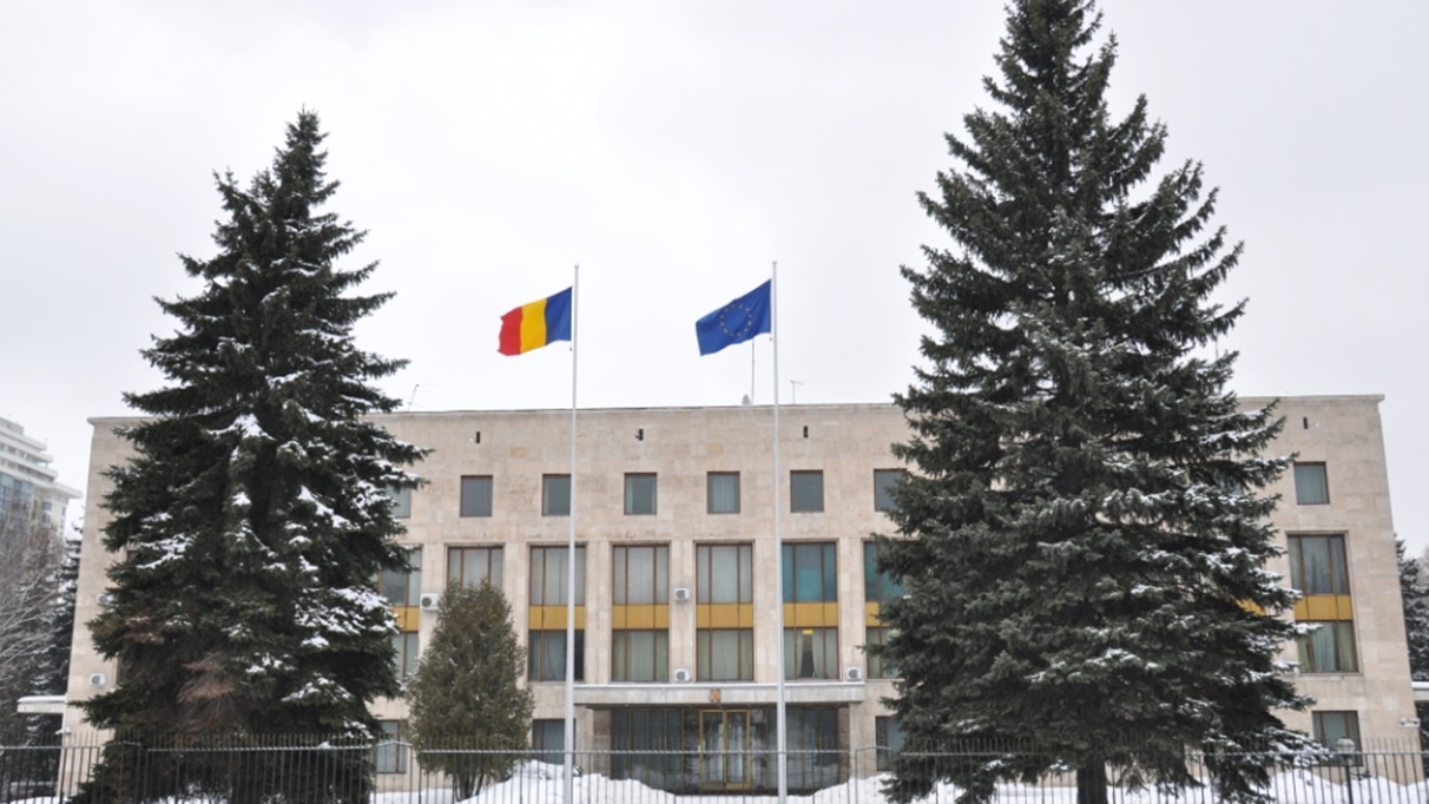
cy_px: 439
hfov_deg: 56.6
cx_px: 723
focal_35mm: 35
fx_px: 1326
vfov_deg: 33.7
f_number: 7.1
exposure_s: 1/60
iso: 500
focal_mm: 22
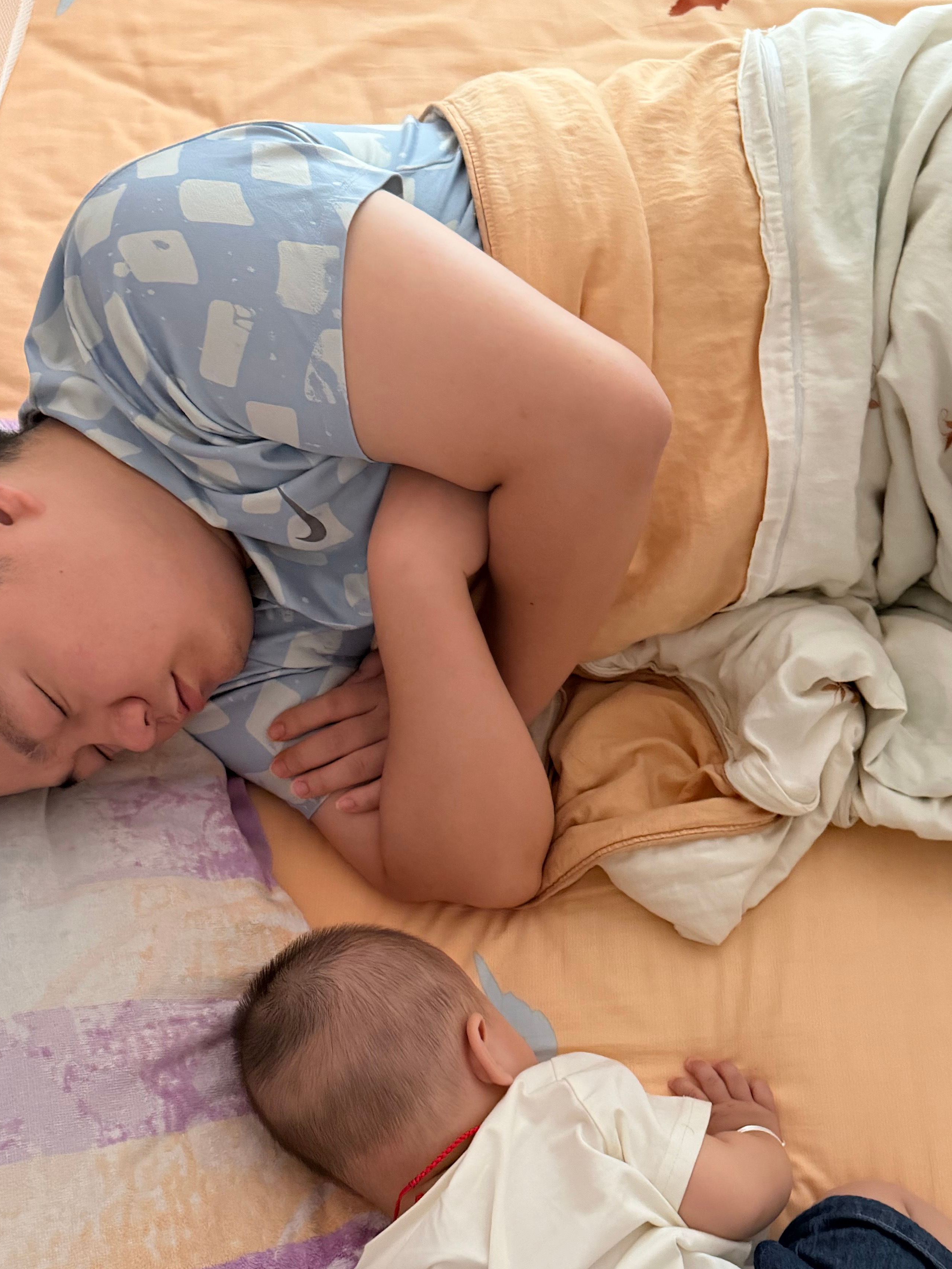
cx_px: 522
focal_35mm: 40
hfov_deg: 35.9
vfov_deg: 46.1
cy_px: 836
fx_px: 1467
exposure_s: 1/35
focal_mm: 6.76
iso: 1000
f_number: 1.78
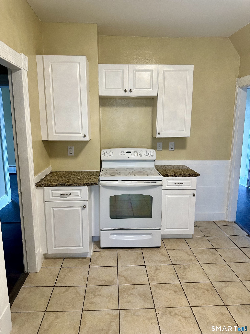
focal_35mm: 24
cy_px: 167
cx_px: 125
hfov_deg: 56.8
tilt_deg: -9.6
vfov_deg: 71.6
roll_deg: -0.6
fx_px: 231
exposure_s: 1/120
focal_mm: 6.86
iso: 200
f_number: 1.78
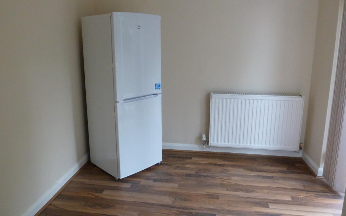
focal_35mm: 27
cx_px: 172
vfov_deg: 45.8
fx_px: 255
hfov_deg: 68.4
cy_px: 90
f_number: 3.3
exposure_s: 1/30
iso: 320
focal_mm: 4.1
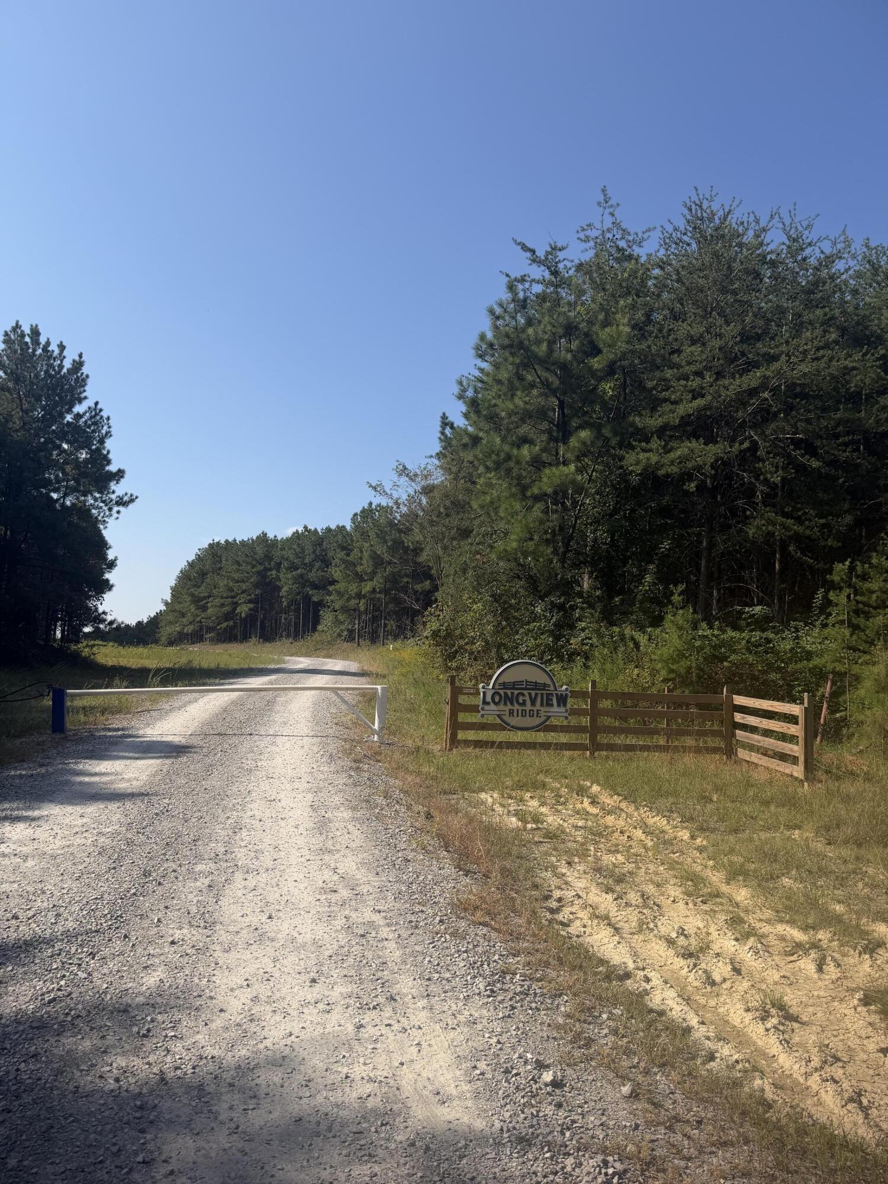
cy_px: 592
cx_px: 444
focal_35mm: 24
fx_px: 821
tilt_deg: +4.0
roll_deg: -2.1
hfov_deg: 56.8
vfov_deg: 71.6
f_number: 1.78
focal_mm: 6.76
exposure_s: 1/4673
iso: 80
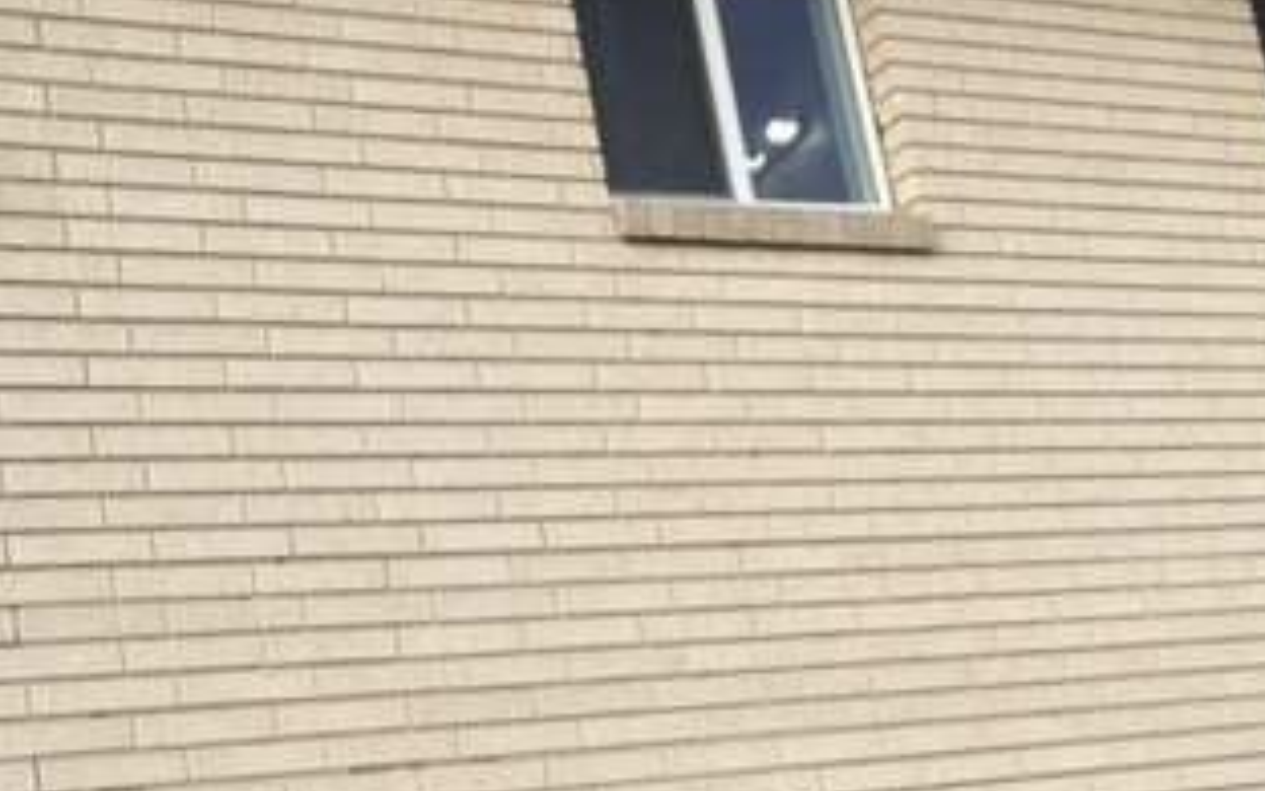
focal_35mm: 63
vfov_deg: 20.4
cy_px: 621
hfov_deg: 32.5
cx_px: 576
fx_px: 2172
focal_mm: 4.15
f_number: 2.2
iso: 32
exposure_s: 1/706
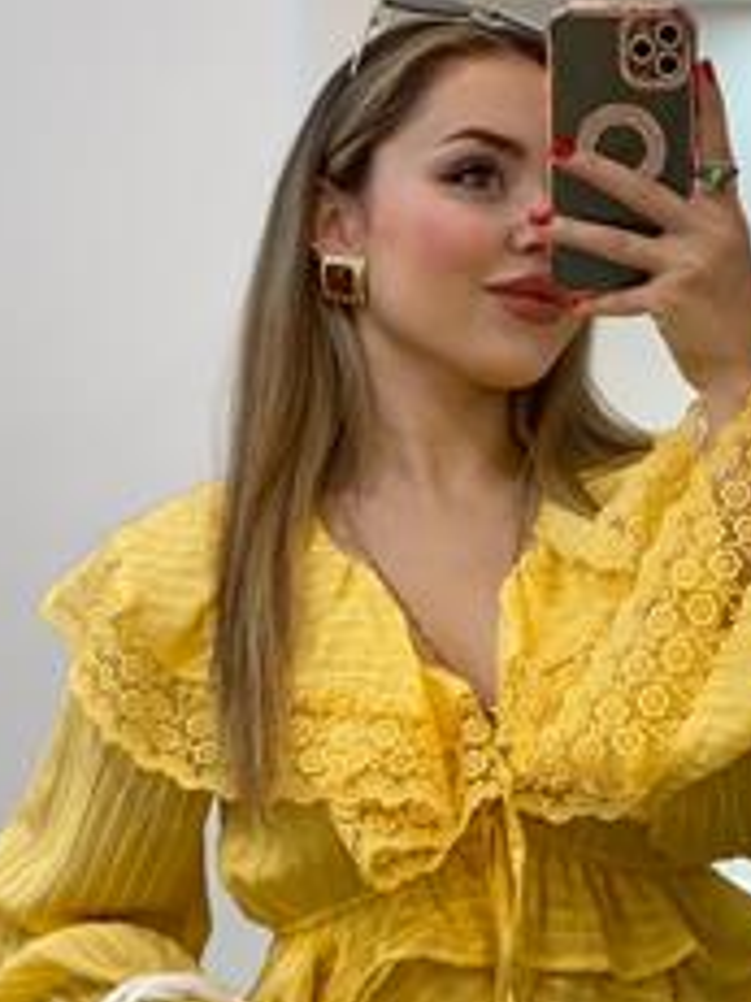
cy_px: 614
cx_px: 517
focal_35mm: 93
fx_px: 2693
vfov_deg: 21.1
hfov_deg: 15.8
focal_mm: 6
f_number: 2
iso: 80
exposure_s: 1/100
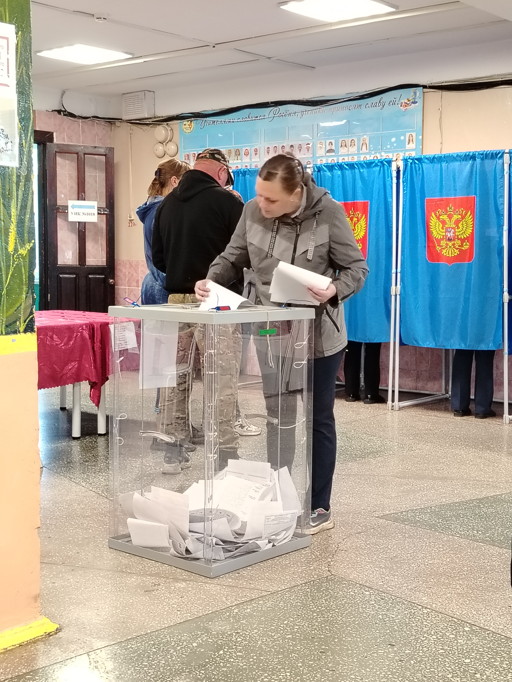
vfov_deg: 37.5
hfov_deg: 28.6
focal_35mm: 51
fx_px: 1006
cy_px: 341
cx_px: 256
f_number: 1.75
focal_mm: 5.25
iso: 1306
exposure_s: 1/30
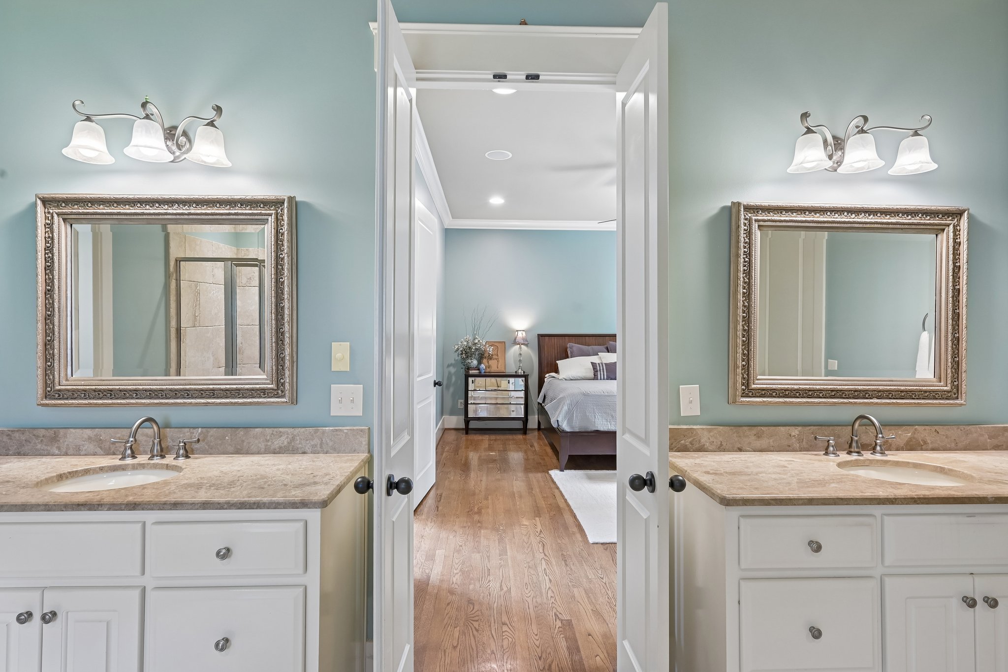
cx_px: 504
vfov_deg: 70.4
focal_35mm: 17
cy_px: 336
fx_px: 476
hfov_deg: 93.3
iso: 400
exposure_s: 1/13
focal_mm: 17
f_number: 8
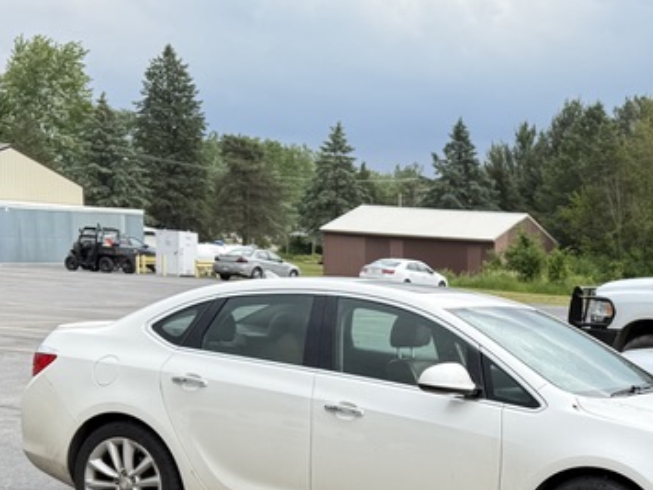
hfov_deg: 27.0
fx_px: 1302
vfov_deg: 20.4
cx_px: 605
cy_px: 527
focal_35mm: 69
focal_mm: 6.76
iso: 80
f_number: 1.78
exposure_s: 1/878
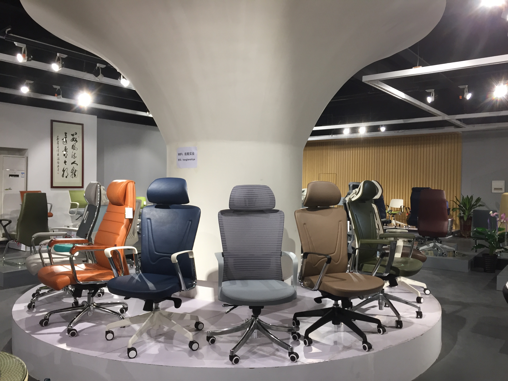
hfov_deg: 61.7
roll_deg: -1.4
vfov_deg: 48.2
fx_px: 426
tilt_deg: -0.3
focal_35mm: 29
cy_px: 190
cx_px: 254
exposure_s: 1/33
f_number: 2.2
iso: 40
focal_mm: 4.15
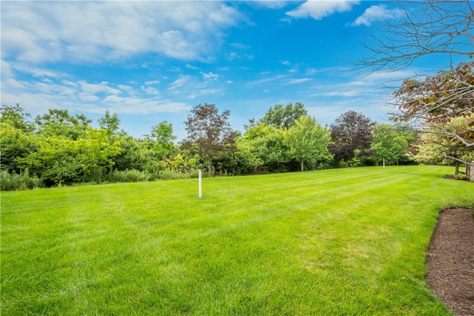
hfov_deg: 100.4
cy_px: 158
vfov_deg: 77.3
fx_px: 197
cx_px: 237
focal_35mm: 15
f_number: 8
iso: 100
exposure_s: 1/400
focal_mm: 10
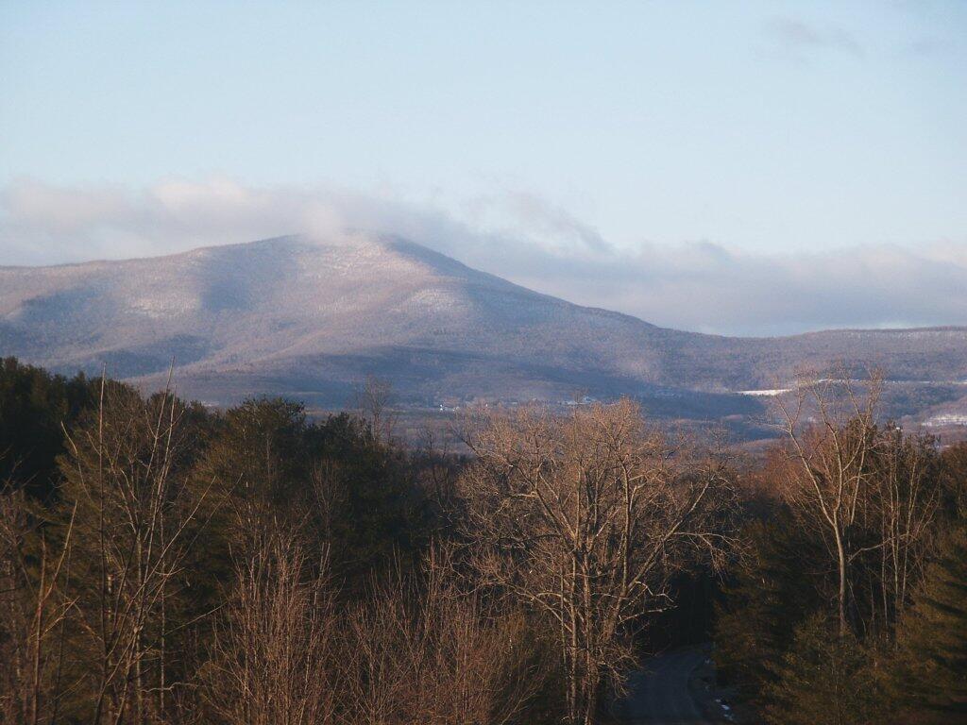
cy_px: 362
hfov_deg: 15.3
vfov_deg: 11.5
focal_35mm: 129
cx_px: 484
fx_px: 3604
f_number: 3.6
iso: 64
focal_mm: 26.21
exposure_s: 1/350
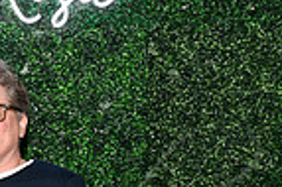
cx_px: -69
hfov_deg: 16.5
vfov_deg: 11.3
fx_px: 923
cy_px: 249
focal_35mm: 118
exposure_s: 1/60
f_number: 6.3
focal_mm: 29
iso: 500
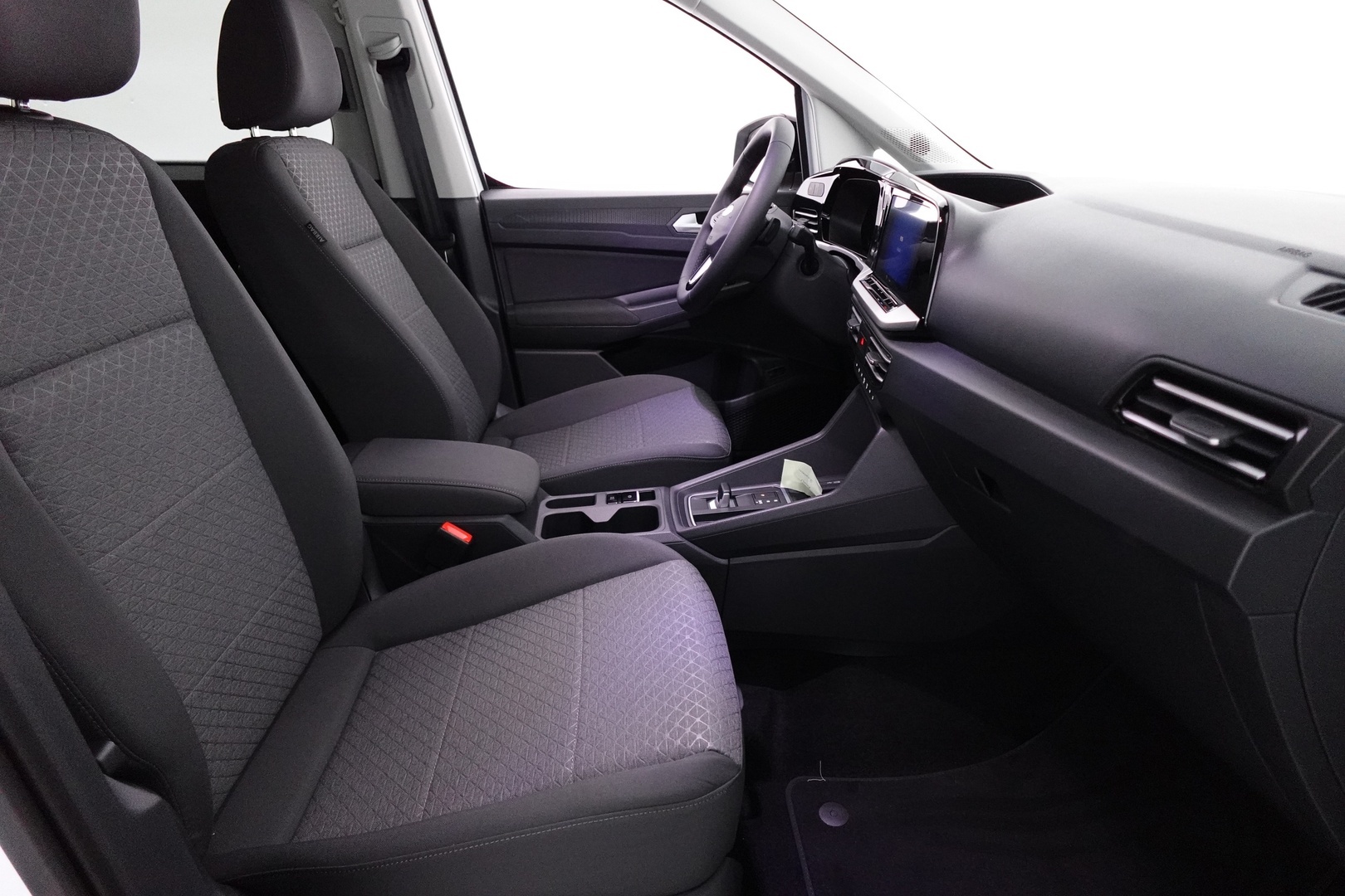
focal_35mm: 20
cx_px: 672
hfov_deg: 84.0
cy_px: 448
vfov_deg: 61.9
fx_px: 747
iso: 2500
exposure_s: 1/80
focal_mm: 7.6
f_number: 2
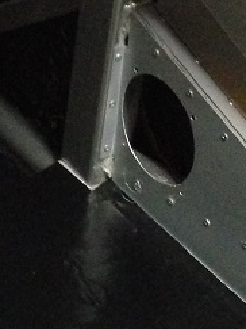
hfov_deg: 10.6
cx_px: 70
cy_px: 477
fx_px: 1318
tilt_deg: -51.0
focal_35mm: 139
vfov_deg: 13.5
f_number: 2.4
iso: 640
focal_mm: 4.12
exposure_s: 1/15
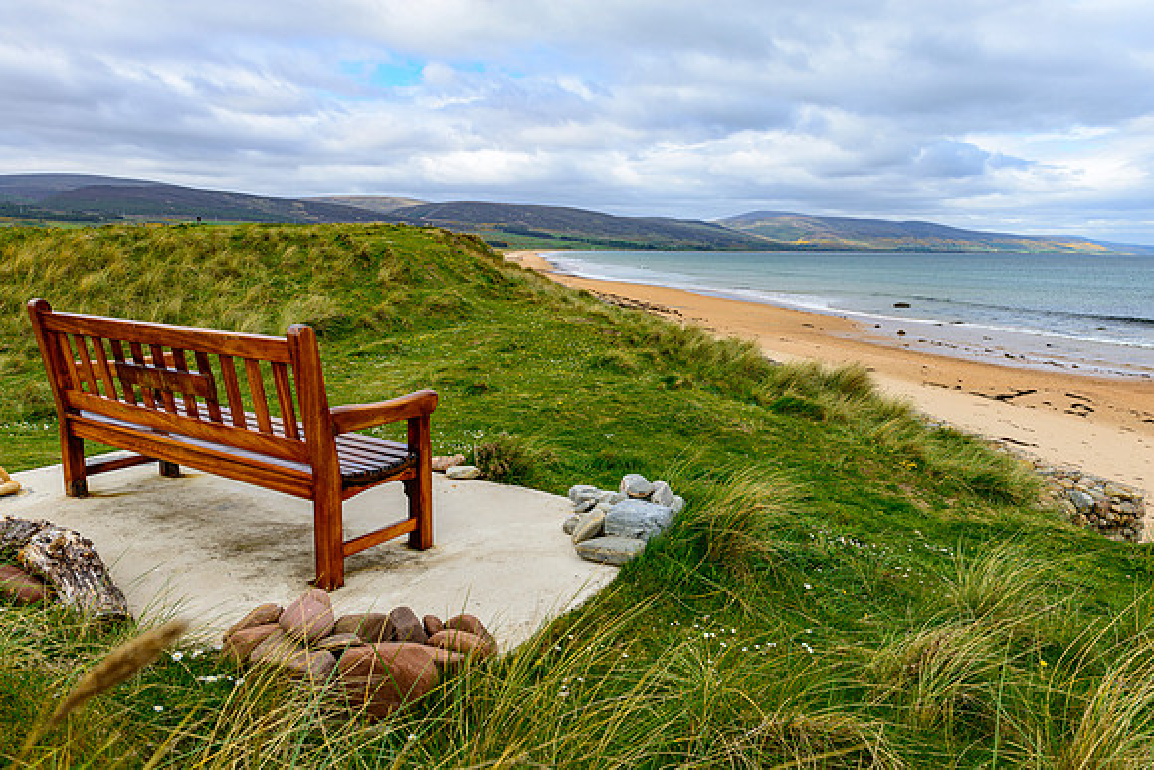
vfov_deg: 53.2
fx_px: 769
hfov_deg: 73.7
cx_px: 577
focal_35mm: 24
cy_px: 385
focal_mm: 24
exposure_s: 1/320
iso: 160
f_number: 8
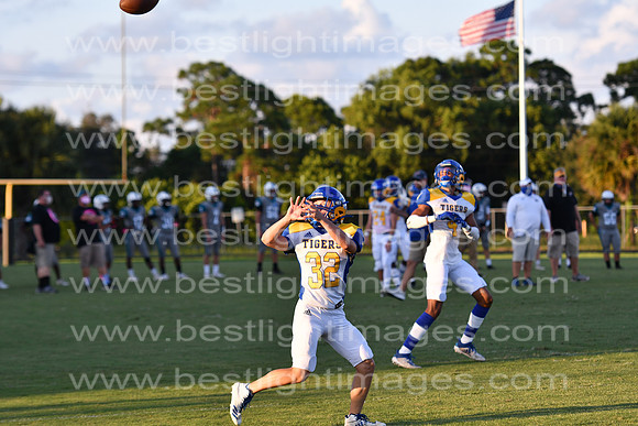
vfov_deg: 7.6
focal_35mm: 180
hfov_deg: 11.4
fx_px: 3191
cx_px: 319
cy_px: 213
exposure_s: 1/1600
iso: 400
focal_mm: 120
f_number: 4
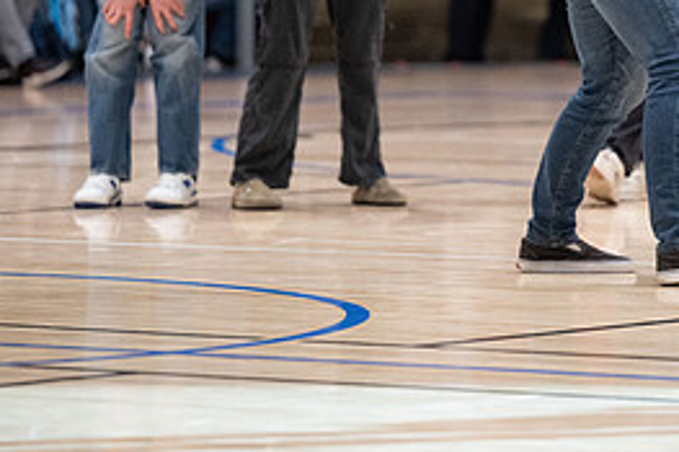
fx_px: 5617
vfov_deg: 4.6
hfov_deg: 6.9
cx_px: 602
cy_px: -4
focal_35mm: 298
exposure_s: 1/250
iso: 4000
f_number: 2.8
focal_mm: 135
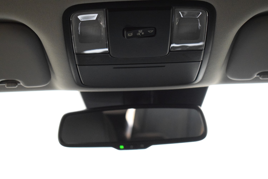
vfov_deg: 19.7
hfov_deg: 29.2
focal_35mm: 69
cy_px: 90
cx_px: 134
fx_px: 514
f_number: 5.3
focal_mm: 46
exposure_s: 1/60
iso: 5000
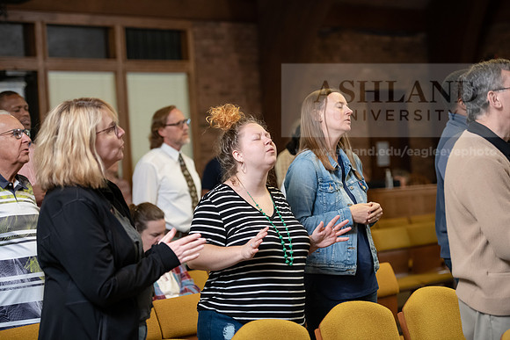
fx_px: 1389
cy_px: 170
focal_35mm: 98
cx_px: 255
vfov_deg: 14.0
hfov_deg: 20.8
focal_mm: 98
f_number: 3.2
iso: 2000
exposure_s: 1/125
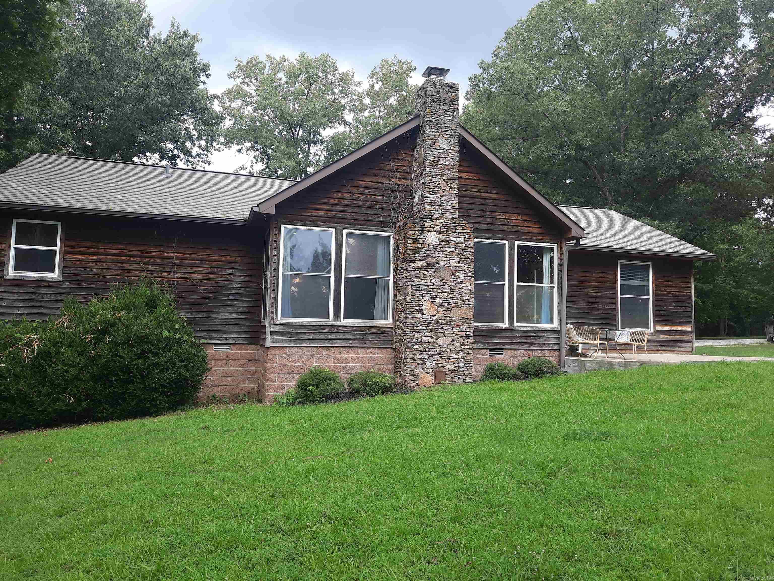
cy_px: 290
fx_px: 559
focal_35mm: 25
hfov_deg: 69.4
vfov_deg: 54.9
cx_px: 387
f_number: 2
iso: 32
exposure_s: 1/132
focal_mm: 4.6
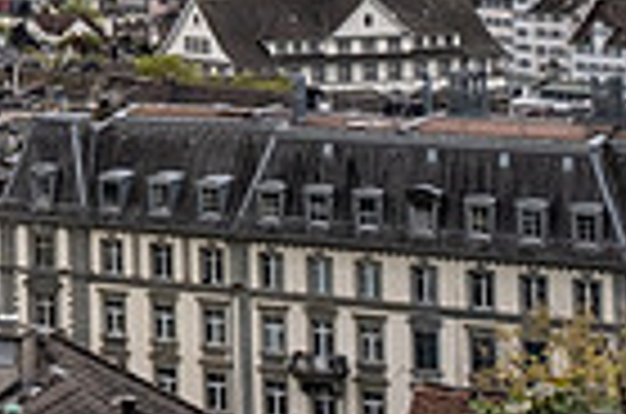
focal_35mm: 134
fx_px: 2325
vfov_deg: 9.8
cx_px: -333
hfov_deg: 14.3
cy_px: -286
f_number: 5.6
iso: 320
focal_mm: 21.3
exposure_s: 1/1000
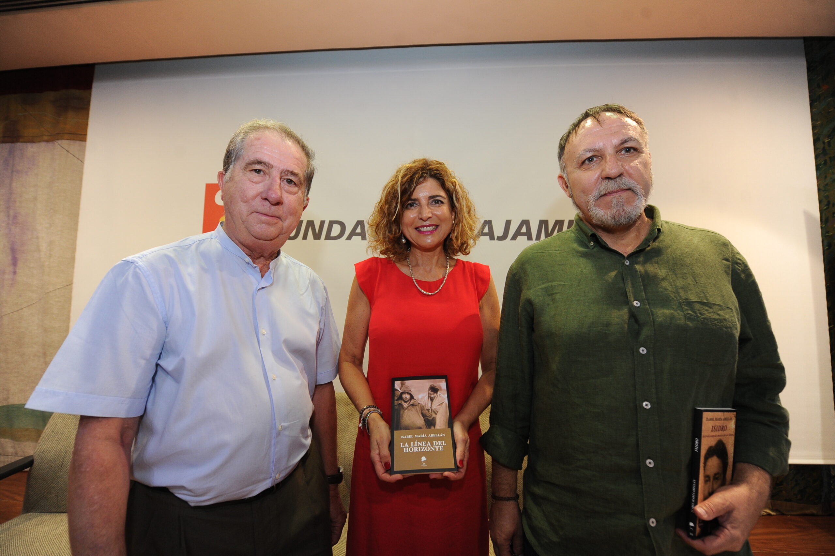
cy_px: 278
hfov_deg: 104.3
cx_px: 418
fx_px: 325
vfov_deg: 81.2
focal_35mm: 14
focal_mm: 14
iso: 1600
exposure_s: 1/125
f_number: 4.5
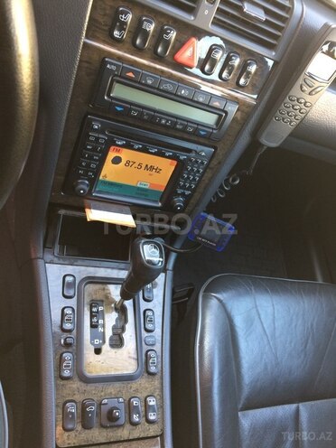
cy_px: 224
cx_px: 168
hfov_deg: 48.2
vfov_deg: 61.7
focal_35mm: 29
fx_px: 375
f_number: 2.2
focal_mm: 4.15
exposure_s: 1/33
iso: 100
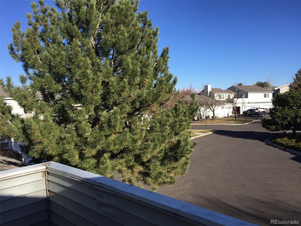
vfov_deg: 48.2
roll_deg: +1.4
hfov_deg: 61.7
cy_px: 113
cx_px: 150
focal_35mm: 29
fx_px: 252
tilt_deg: -3.3
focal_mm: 4.15
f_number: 2.2
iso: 32
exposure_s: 1/1721
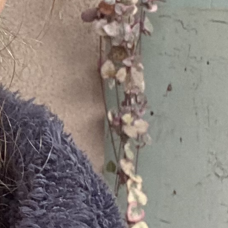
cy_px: -1
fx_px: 1125
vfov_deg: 11.5
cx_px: -231
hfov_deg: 10.6
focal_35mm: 151
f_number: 2.2
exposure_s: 1/105
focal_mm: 2.71
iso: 100
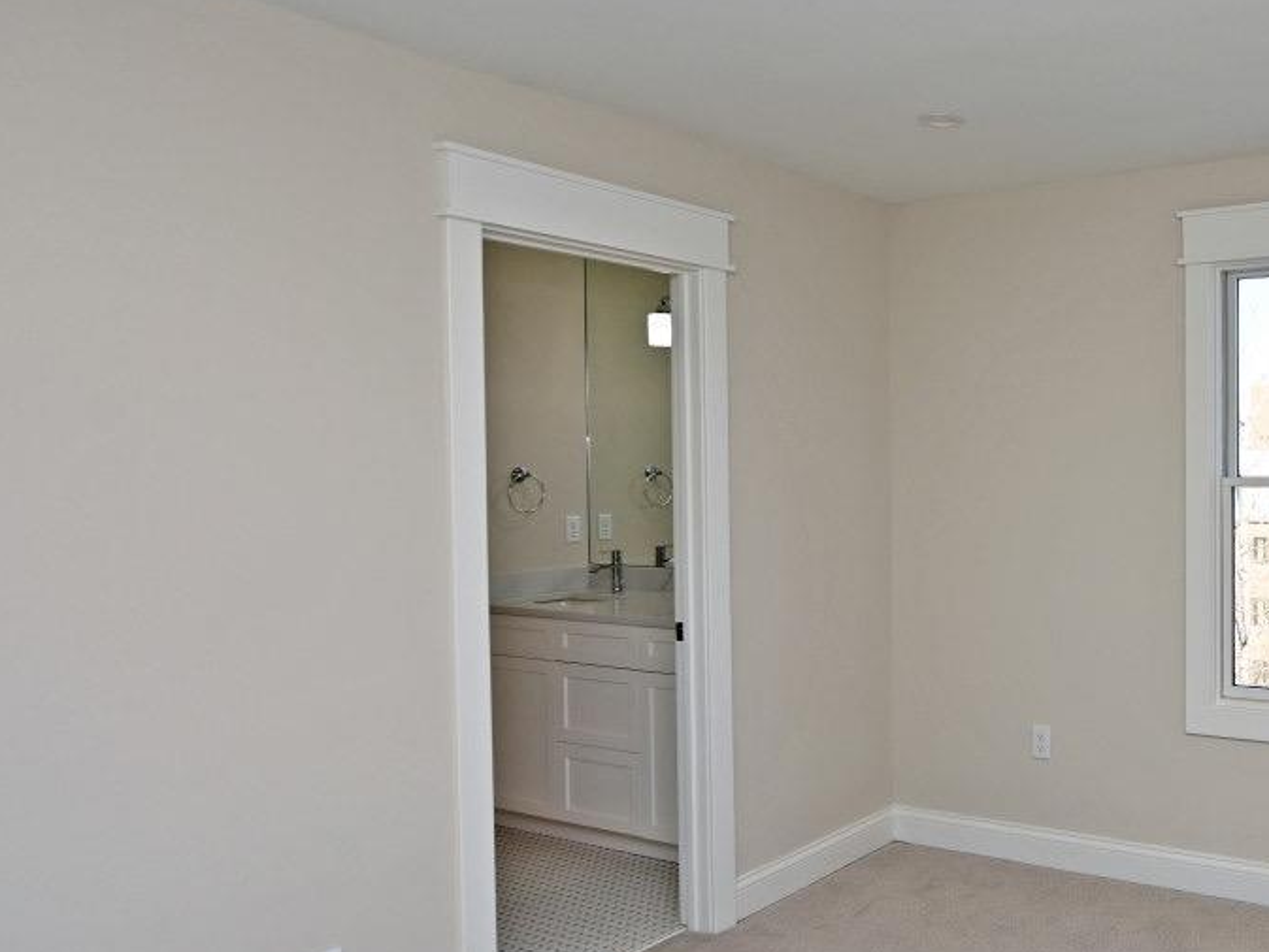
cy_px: 471
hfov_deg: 53.6
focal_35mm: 30
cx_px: 1107
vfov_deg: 46.8
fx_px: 1100
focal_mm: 14
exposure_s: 1/125
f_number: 5.6
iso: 180
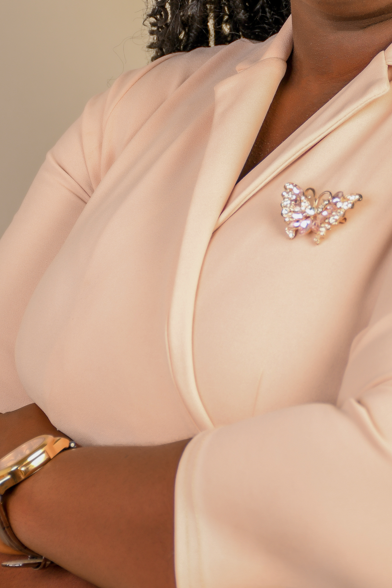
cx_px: 329
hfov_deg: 7.3
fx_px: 3054
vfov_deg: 10.9
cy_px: 85
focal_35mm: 187
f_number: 5
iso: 100
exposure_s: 1/250
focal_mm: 60
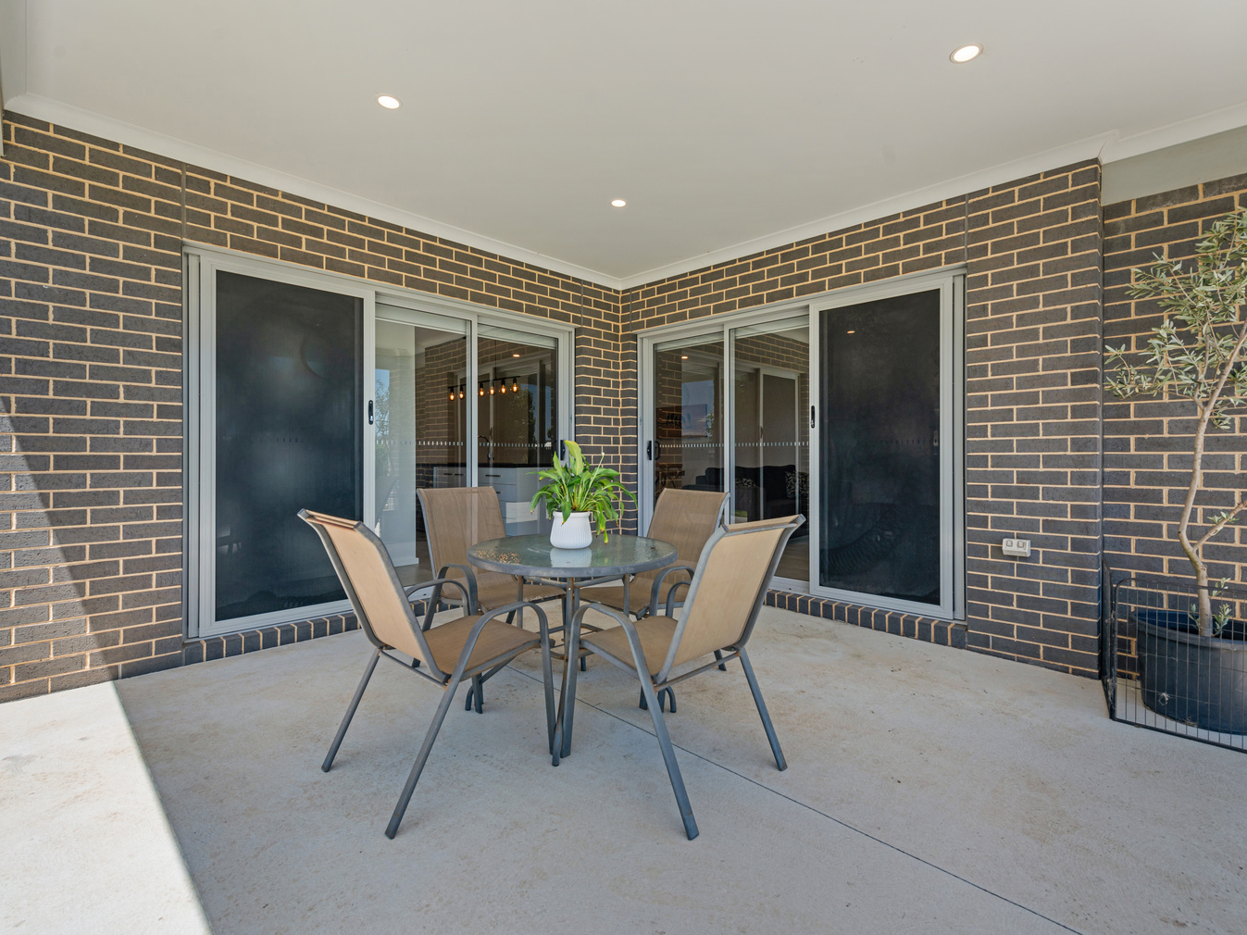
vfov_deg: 78.1
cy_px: 457
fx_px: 576
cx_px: 642
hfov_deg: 94.5
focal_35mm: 16
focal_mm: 14
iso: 125
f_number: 8
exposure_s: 1/125
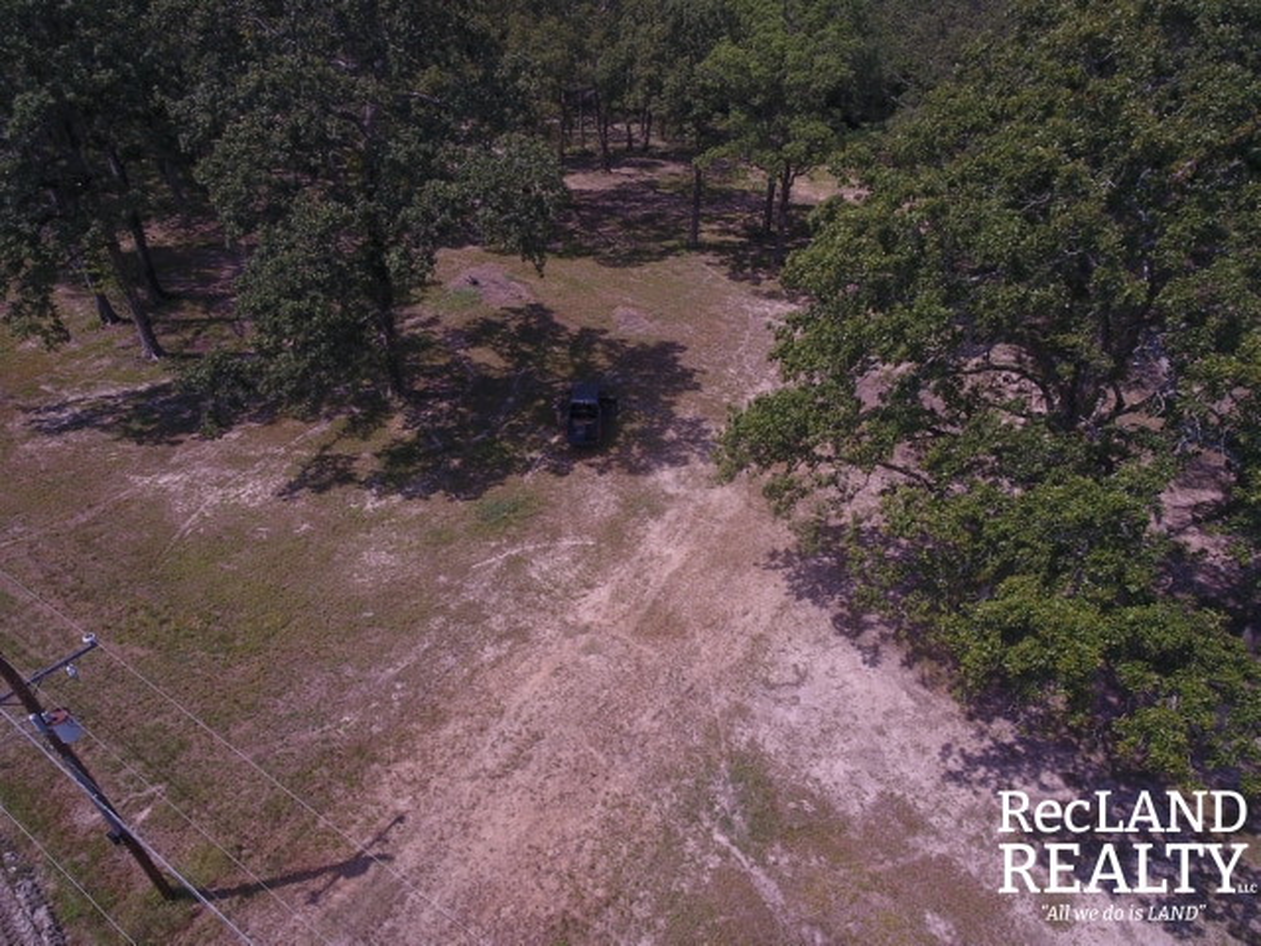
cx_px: 630
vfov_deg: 66.0
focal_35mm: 20
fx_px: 729
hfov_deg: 81.7
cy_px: 473
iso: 100
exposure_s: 1/1003
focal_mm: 3.61
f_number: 2.8
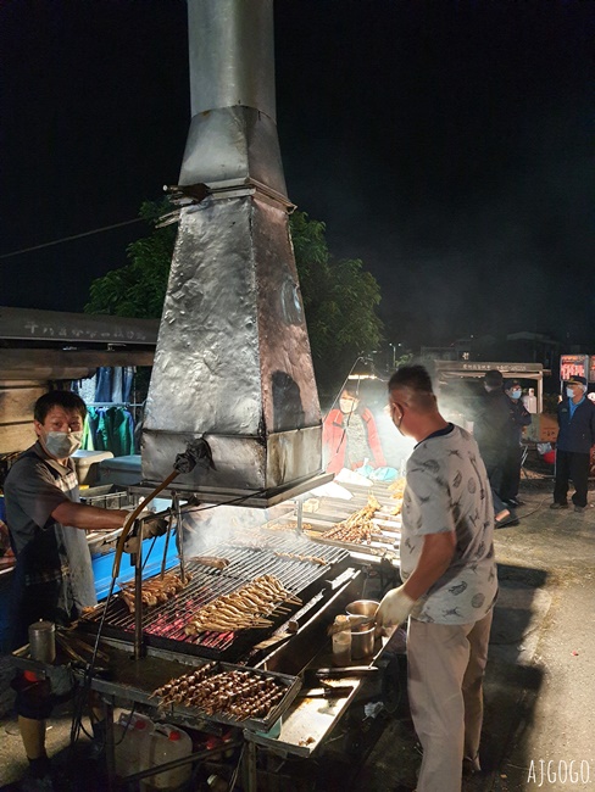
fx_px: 595
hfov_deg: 53.1
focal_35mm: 26
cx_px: 298
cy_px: 396
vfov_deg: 67.3
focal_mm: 4.32
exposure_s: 1/40
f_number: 1.7
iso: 640
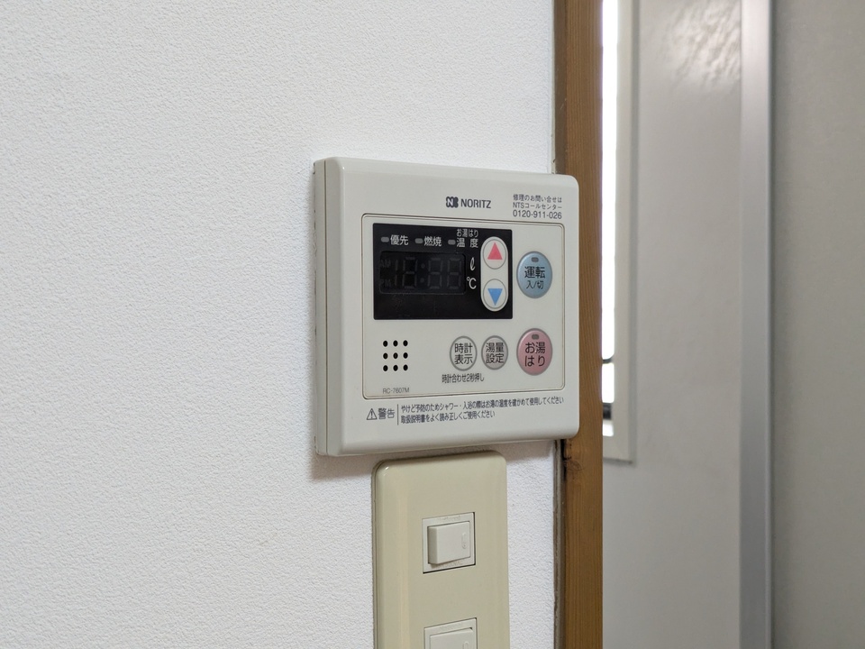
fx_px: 1274
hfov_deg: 37.5
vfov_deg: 28.6
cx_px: 432
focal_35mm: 51
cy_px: 324
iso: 379
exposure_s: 1/100
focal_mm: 5.43
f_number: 1.89
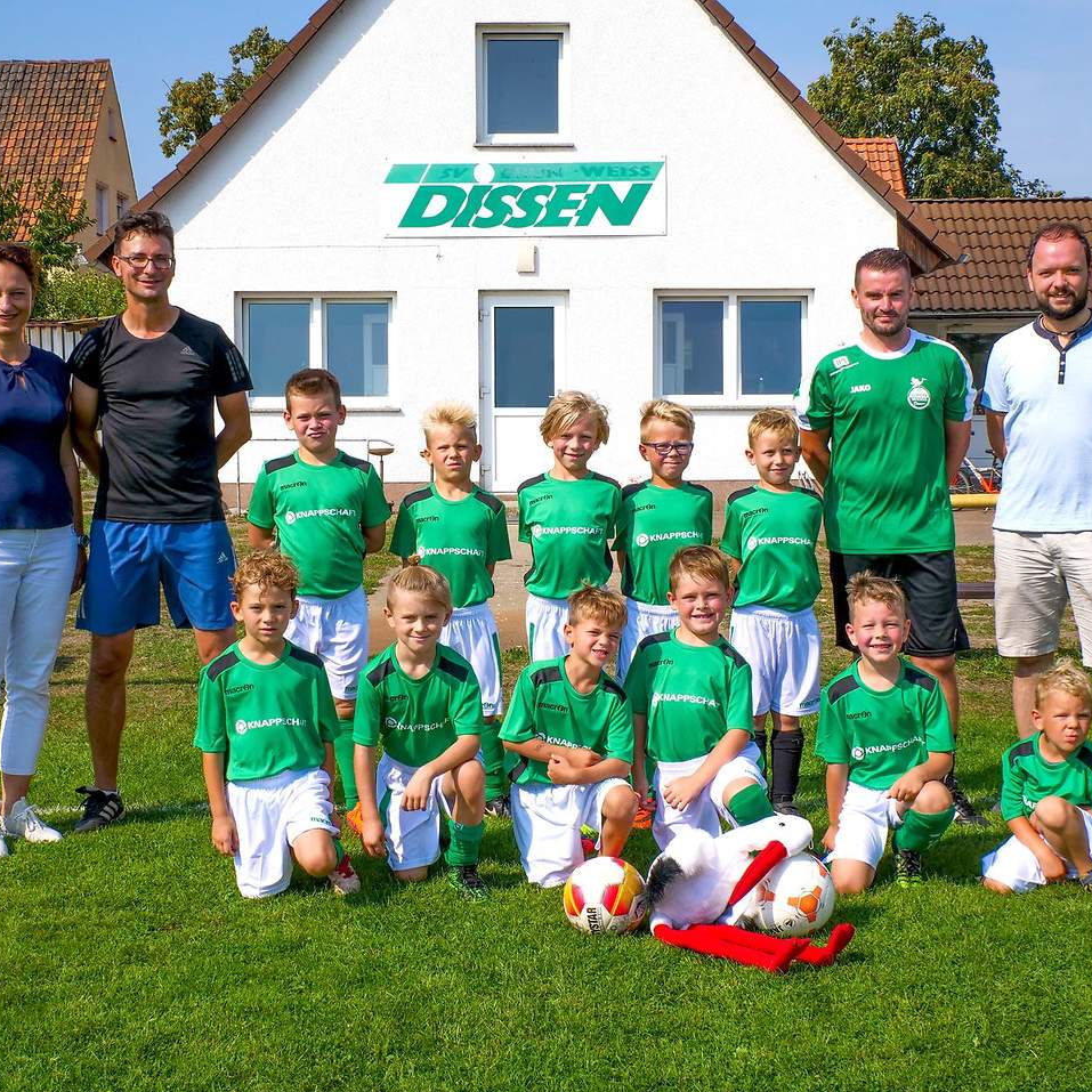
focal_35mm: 52
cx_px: 573
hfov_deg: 32.8
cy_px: 547
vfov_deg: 32.8
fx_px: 1856
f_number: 10
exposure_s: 1/640
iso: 200
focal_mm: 22
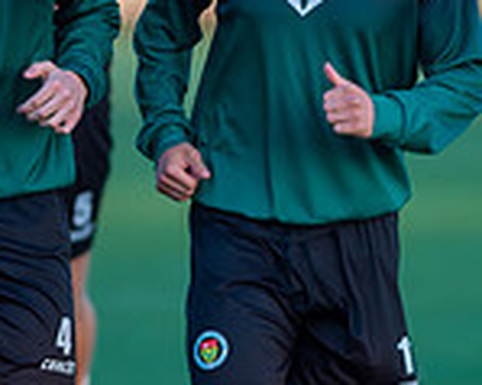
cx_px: 320
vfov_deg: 1.4
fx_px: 15653
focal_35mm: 1098
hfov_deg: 1.8
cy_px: 107
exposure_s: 1/500
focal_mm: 300
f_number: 2.8
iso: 400
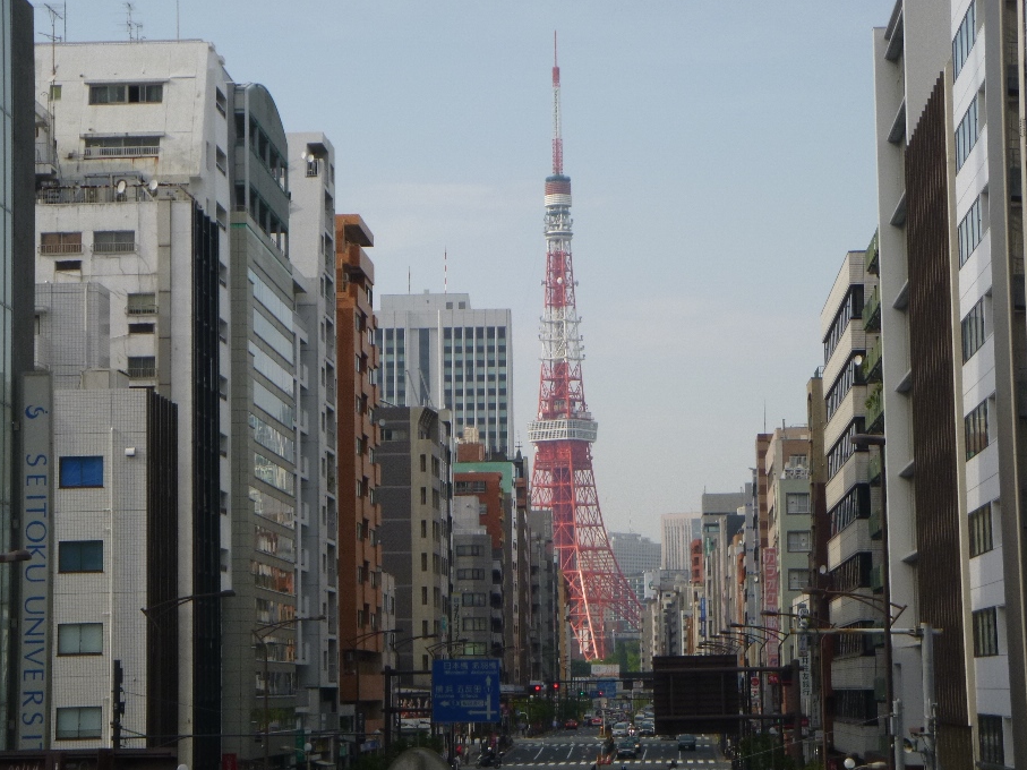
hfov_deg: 18.7
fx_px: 3115
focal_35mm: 105
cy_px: 339
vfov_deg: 14.1
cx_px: 497
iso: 100
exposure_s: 1/320
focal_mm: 16.7
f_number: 5.7
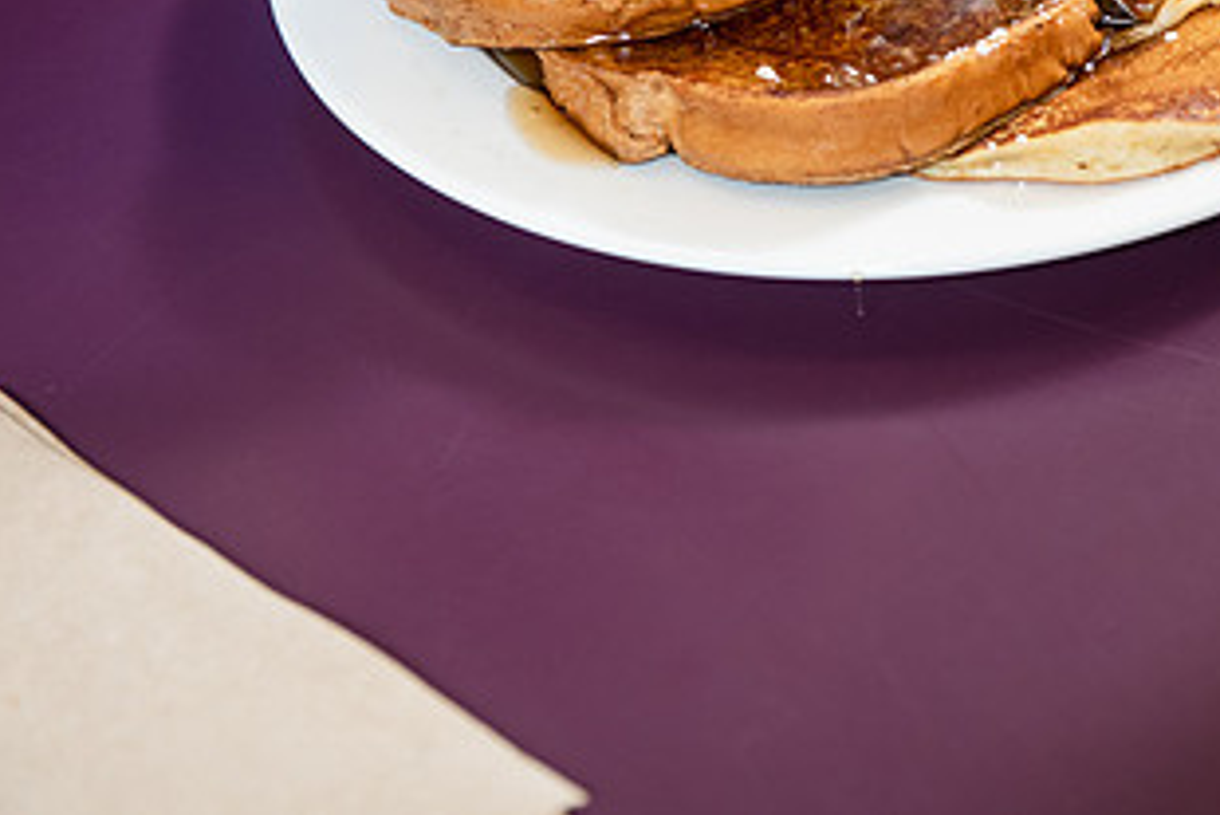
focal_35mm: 116
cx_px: 1035
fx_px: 3933
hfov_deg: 17.4
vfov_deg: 11.7
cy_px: 61
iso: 1000
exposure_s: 1/250
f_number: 4
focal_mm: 62
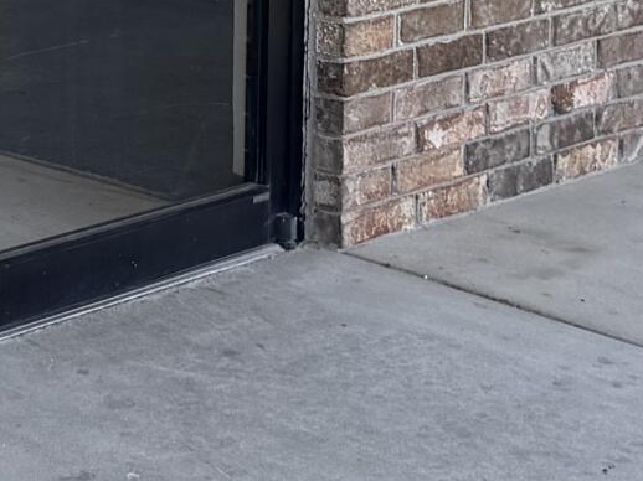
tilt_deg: -3.9
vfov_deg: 10.1
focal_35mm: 139
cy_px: -374
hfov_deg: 13.8
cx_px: -144
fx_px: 2581
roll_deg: -0.7
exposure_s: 1/622
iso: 80
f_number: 1.78
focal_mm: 6.76
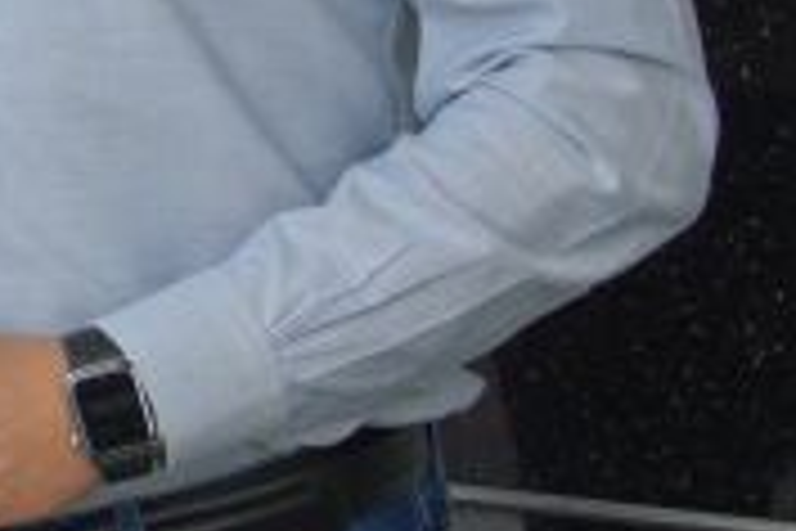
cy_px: -92
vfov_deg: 5.2
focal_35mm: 261
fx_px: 5771
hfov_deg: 7.4
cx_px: -1066
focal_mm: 30
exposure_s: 1/160
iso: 160
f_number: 4
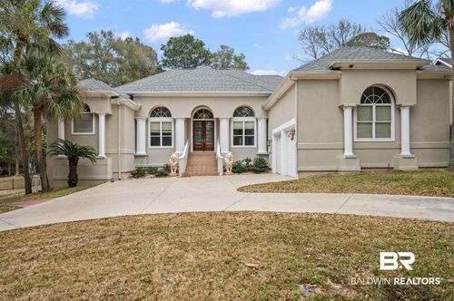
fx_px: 283
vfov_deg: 56.0
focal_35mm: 22
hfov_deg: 77.4
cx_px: 227
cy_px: 150
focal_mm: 22.5
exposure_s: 1/250
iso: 200
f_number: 5
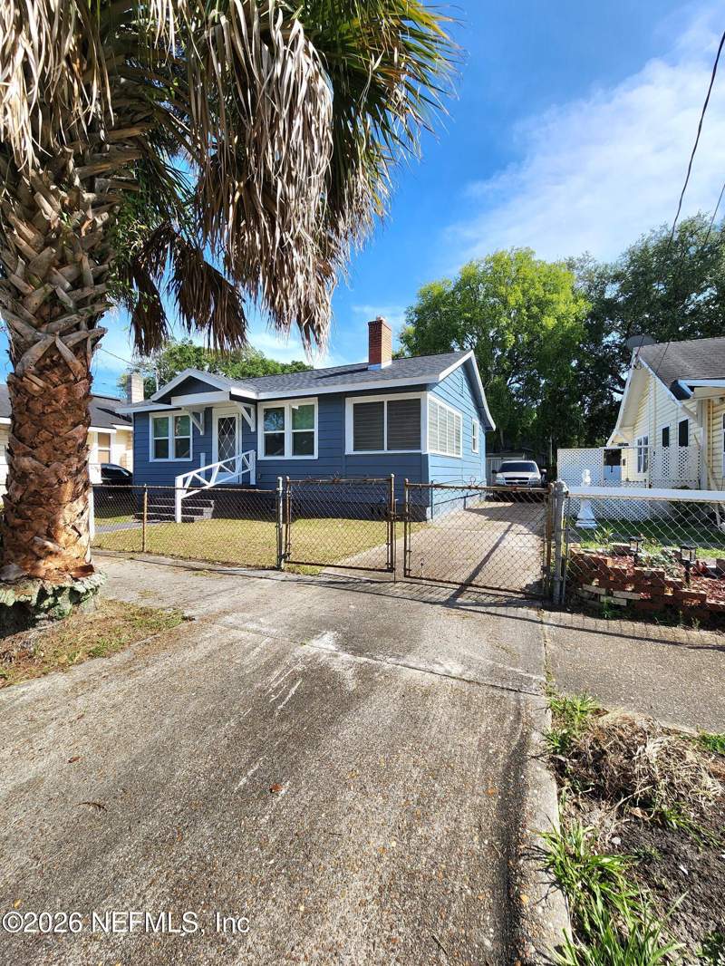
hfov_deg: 89.9
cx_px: 362
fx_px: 363
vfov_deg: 106.2
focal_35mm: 13
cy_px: 483
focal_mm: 2.2
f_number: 2.2
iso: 50
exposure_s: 1/2000
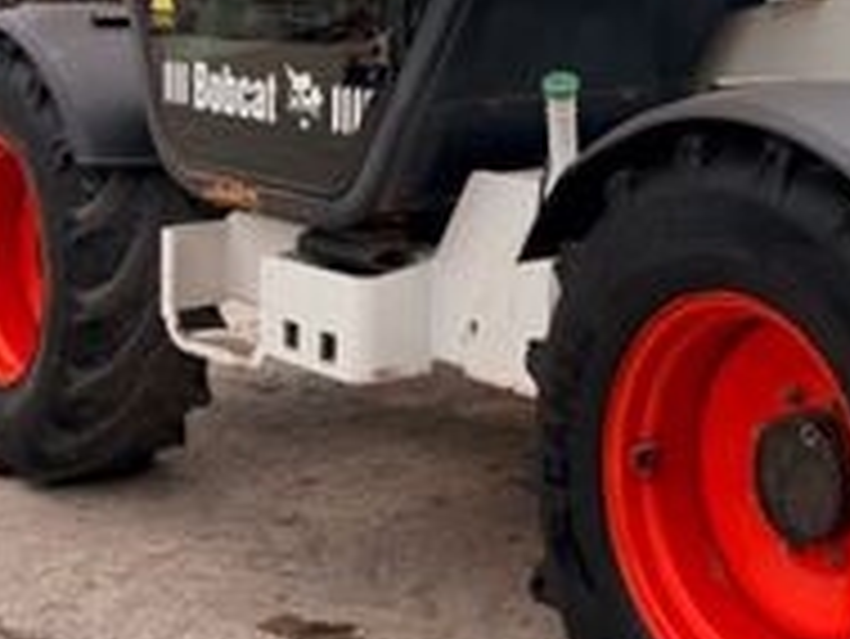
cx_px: 886
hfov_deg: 24.3
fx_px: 1867
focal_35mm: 76
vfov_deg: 18.9
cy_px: -4
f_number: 1.78
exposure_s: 1/4975
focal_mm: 6.76
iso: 100
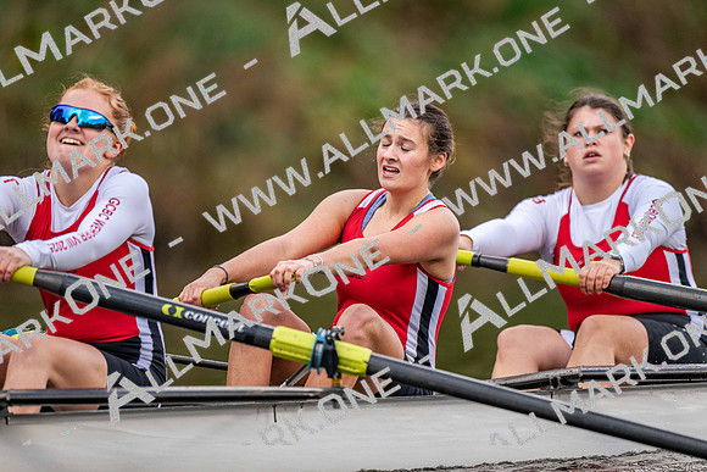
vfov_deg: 2.3
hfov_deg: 3.4
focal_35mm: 600
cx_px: 354
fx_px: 11786
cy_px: 236
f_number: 4
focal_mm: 600
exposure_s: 1/2500
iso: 2000
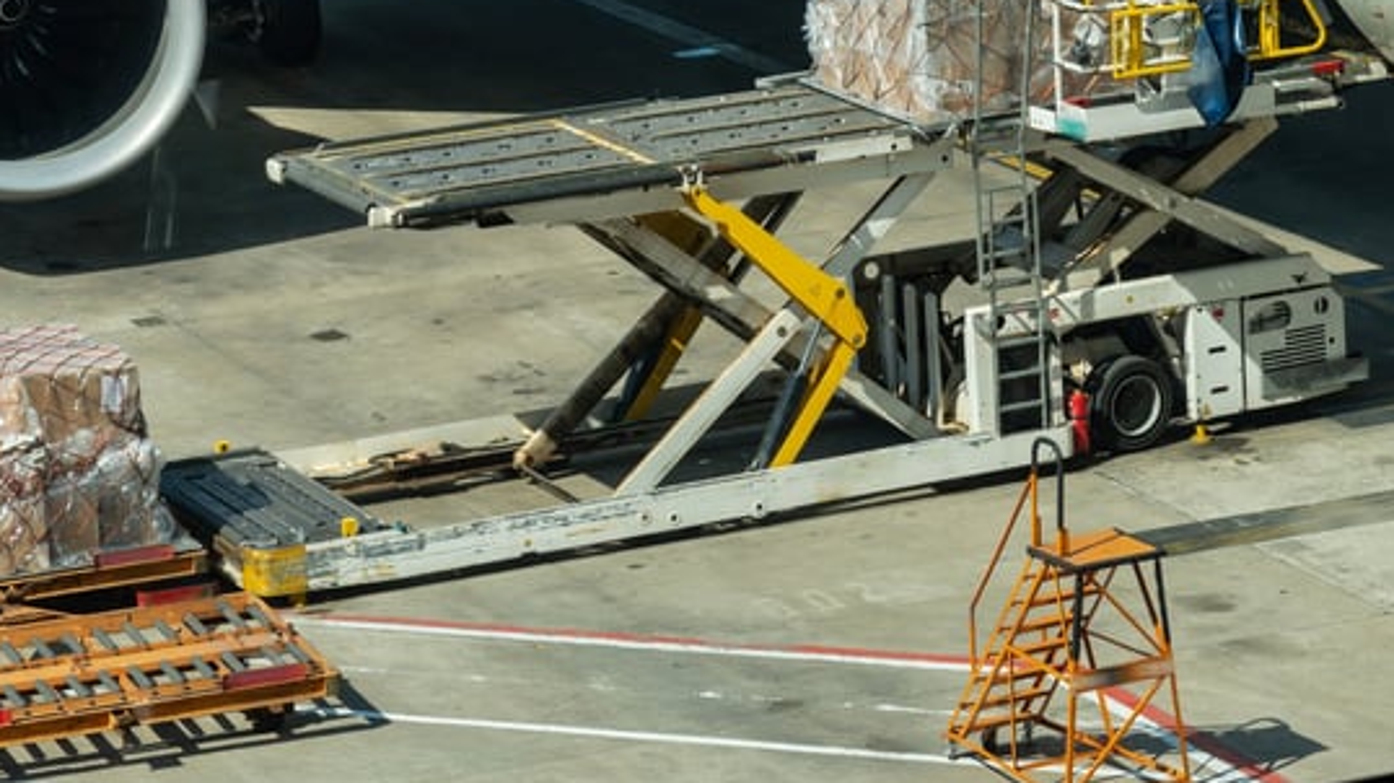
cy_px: 170
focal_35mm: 157
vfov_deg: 7.7
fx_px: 5800
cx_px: 658
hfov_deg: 13.7
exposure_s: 1/160
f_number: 9
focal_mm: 70
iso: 200
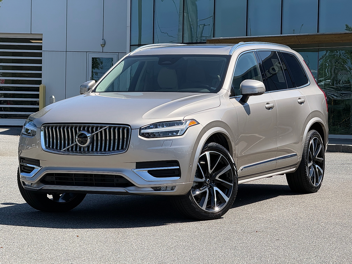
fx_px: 1220
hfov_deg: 16.4
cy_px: 132
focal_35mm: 120
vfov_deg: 12.3
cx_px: 176
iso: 50
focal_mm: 15.66
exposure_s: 1/1148
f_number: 2.8
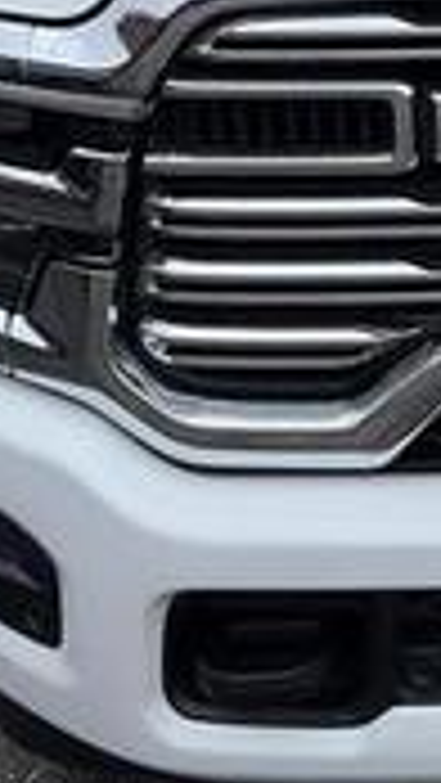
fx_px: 1703
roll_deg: +2.6
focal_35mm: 82
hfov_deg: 13.6
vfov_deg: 24.5
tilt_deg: -8.7
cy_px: -32
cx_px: 734
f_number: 1.6
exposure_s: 1/2141
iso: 50
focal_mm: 5.96
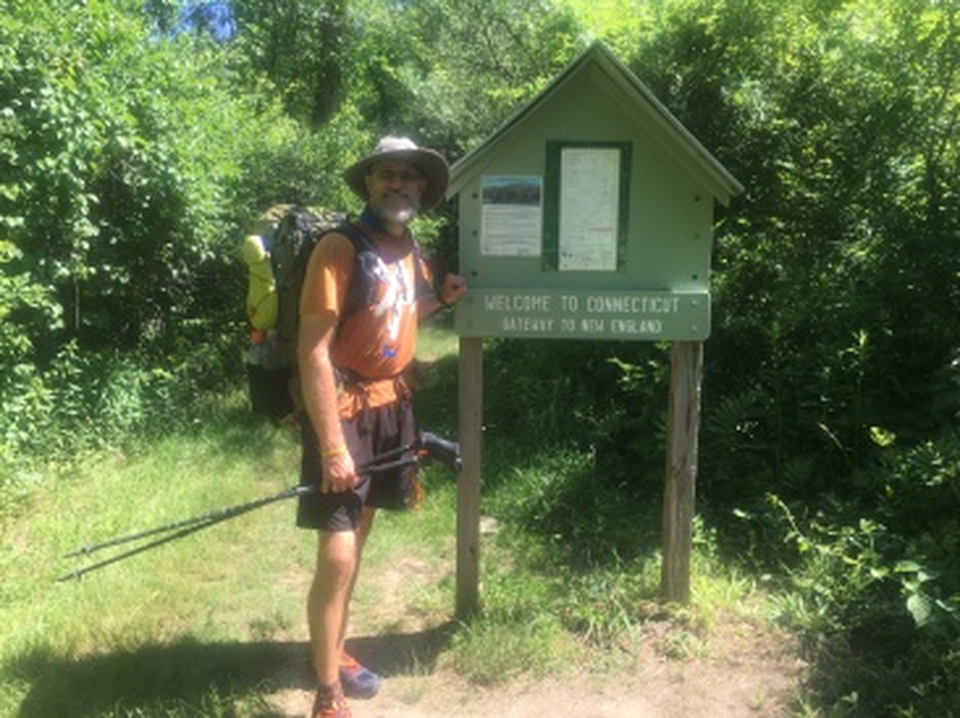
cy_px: 359
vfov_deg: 48.2
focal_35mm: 29
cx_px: 480
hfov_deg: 61.7
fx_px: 804
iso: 25
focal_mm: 4.15
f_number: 2.2
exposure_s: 1/366
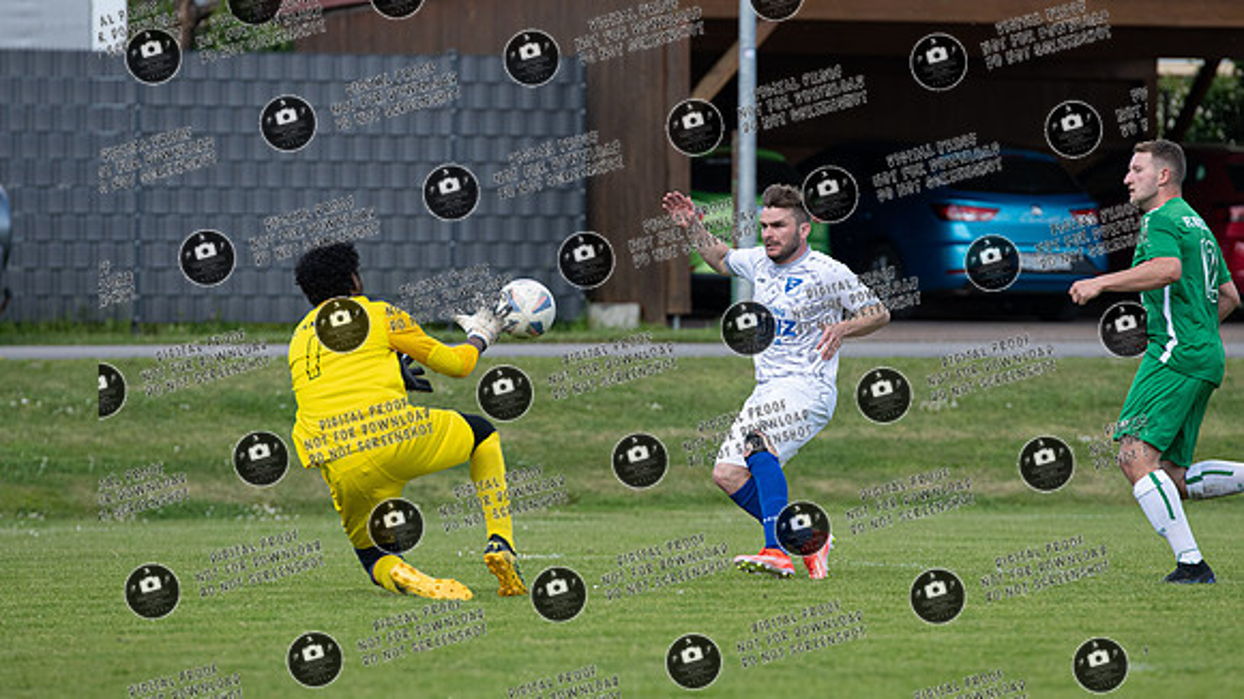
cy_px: 295
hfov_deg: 7.2
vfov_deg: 4.0
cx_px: 660
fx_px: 9912
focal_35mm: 301
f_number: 3.5
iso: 560
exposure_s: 1/1600
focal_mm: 200
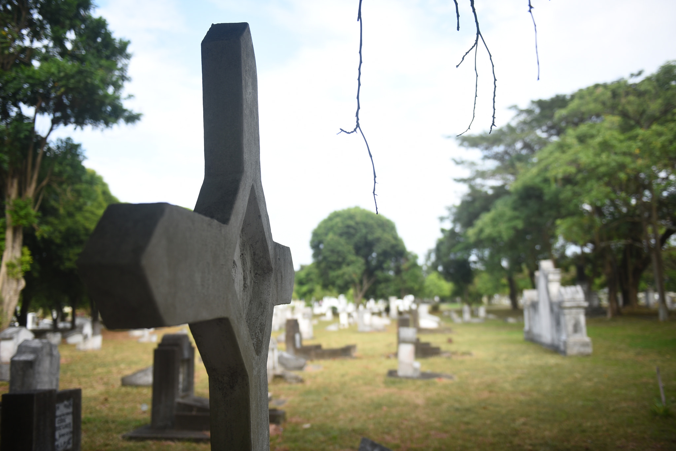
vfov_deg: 42.4
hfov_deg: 60.3
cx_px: 338
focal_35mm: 31
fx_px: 582
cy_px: 226
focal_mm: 31
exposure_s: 1/1000
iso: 200
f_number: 2.8
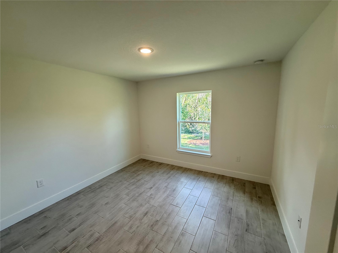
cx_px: 169
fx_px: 137
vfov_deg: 85.7
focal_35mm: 14
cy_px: 126
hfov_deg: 102.1
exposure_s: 1/120
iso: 125
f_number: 2.2
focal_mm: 2.22
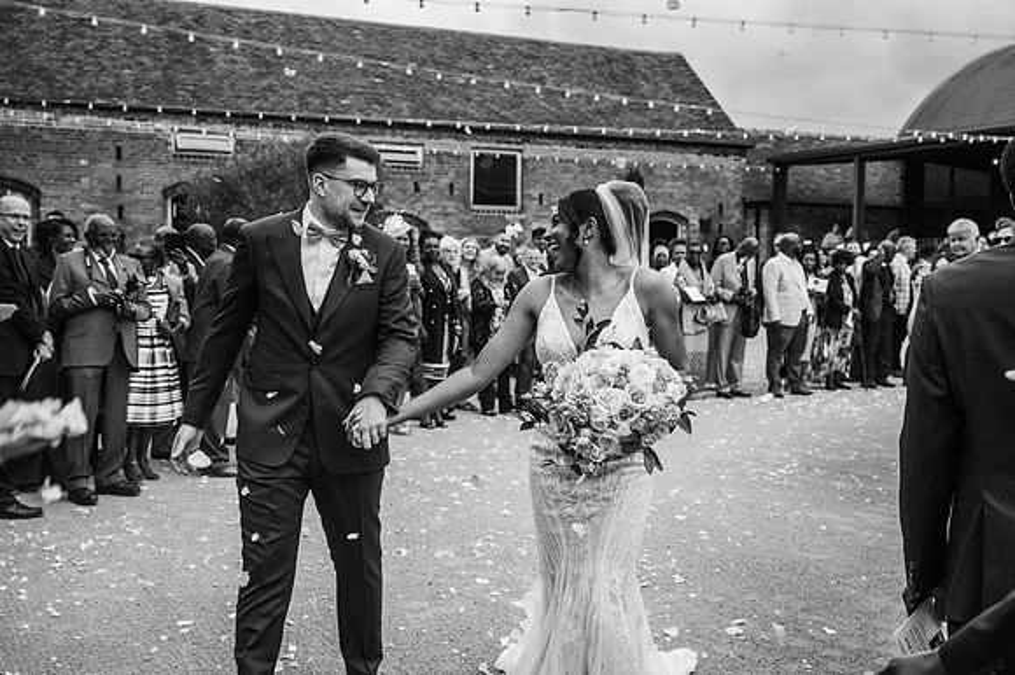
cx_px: 508
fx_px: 1183
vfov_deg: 31.9
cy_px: 338
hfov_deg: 46.4
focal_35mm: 42
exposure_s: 1/1000
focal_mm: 42
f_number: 5
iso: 280
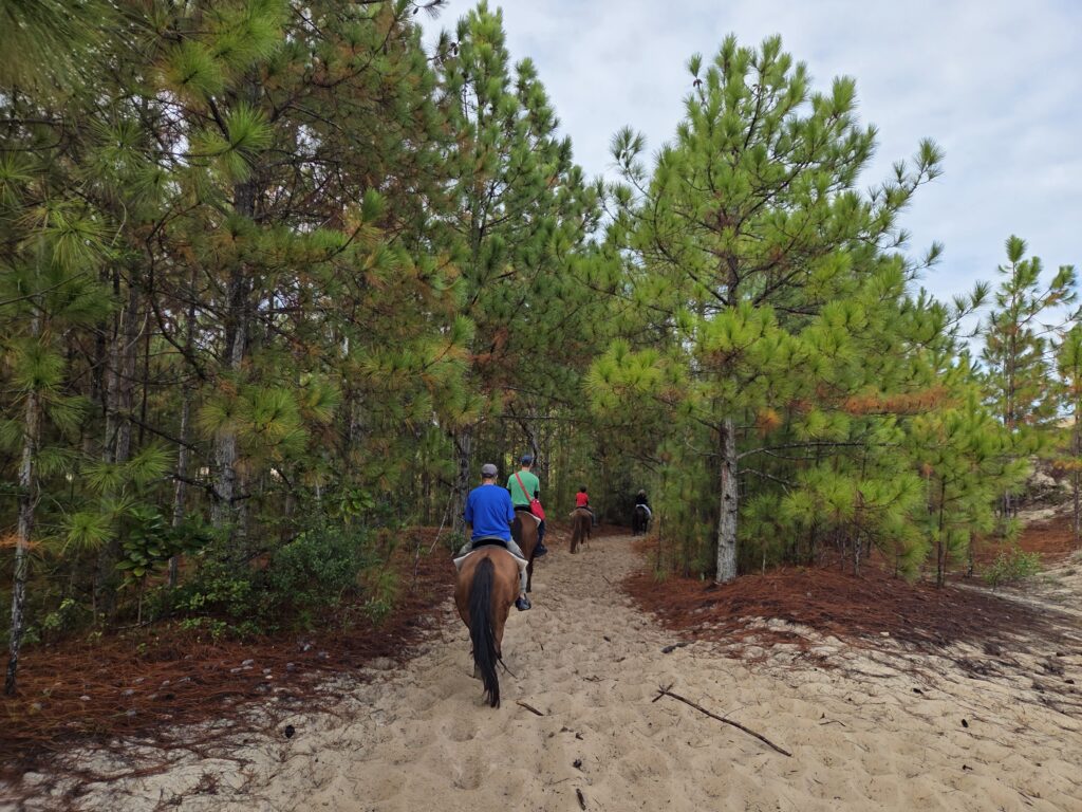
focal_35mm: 23
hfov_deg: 73.9
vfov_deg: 58.9
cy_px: 406
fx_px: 719
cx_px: 541
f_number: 1.8
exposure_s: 1/1361
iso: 80
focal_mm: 5.4
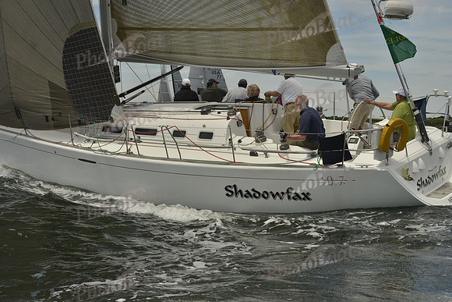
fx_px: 879
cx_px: 226
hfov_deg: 28.8
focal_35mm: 70
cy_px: 151
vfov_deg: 19.5
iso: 280
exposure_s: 1/1600
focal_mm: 70
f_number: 10
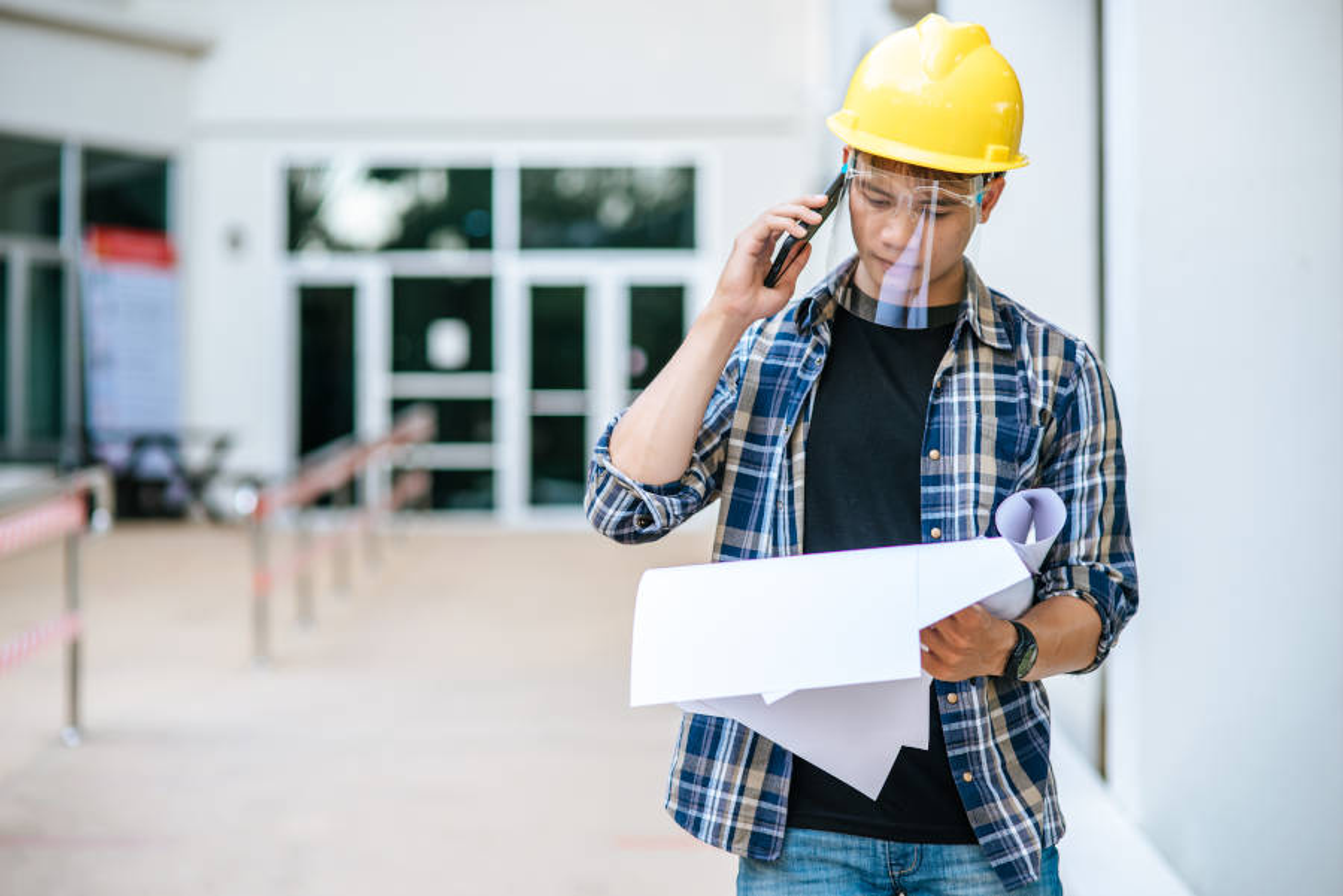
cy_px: 448
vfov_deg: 16.1
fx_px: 3172
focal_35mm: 85
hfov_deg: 23.9
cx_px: 672
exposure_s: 1/200
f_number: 2
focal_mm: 85
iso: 64
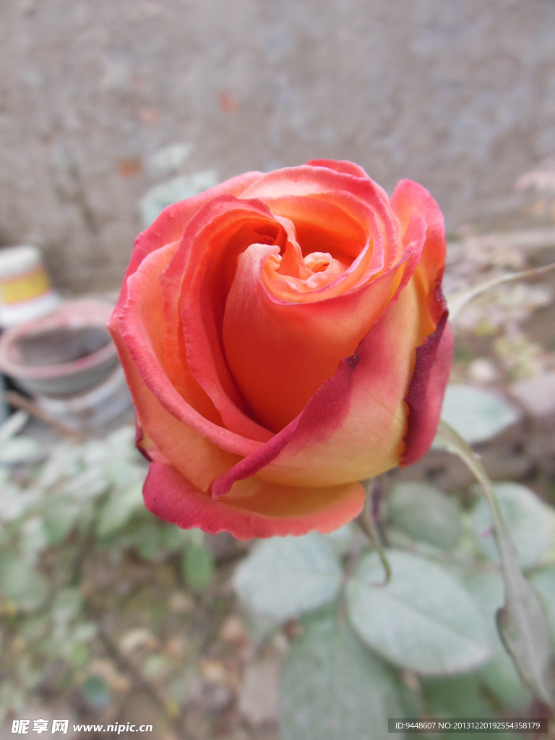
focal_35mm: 25
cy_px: 370
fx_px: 534
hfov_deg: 54.9
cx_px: 278
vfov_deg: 69.4
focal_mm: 4.5
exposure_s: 1/50
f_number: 3.2
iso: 125
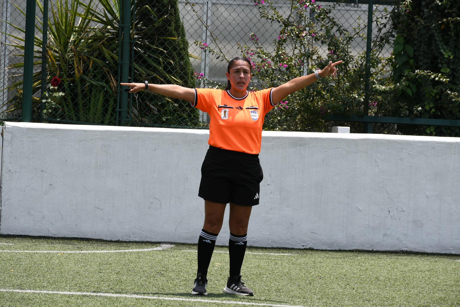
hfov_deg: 11.8
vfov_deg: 7.9
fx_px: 2223
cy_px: 154
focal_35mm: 174
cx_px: 230
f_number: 8
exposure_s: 1/250
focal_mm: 116
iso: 160
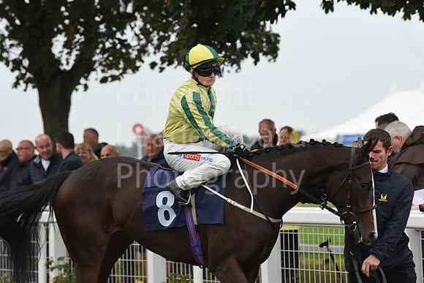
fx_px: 2179
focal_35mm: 185
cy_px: 142
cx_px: 212
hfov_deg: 11.1
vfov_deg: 7.4
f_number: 5.6
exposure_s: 1/1000
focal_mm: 185
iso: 1000
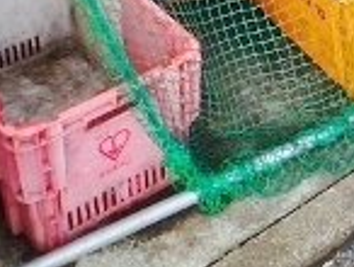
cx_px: 381
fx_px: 942
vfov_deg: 14.5
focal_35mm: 92
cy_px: -182
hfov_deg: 20.4
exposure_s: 1/800
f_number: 3.5
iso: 125
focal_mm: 3.7
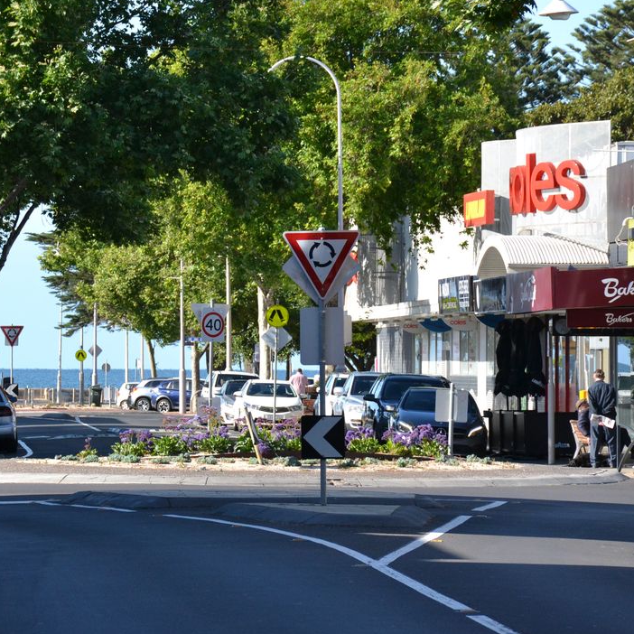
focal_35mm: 229
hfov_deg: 7.6
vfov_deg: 7.7
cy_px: 296
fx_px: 4740
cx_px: 213
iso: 800
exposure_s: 1/1000
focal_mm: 105
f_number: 8
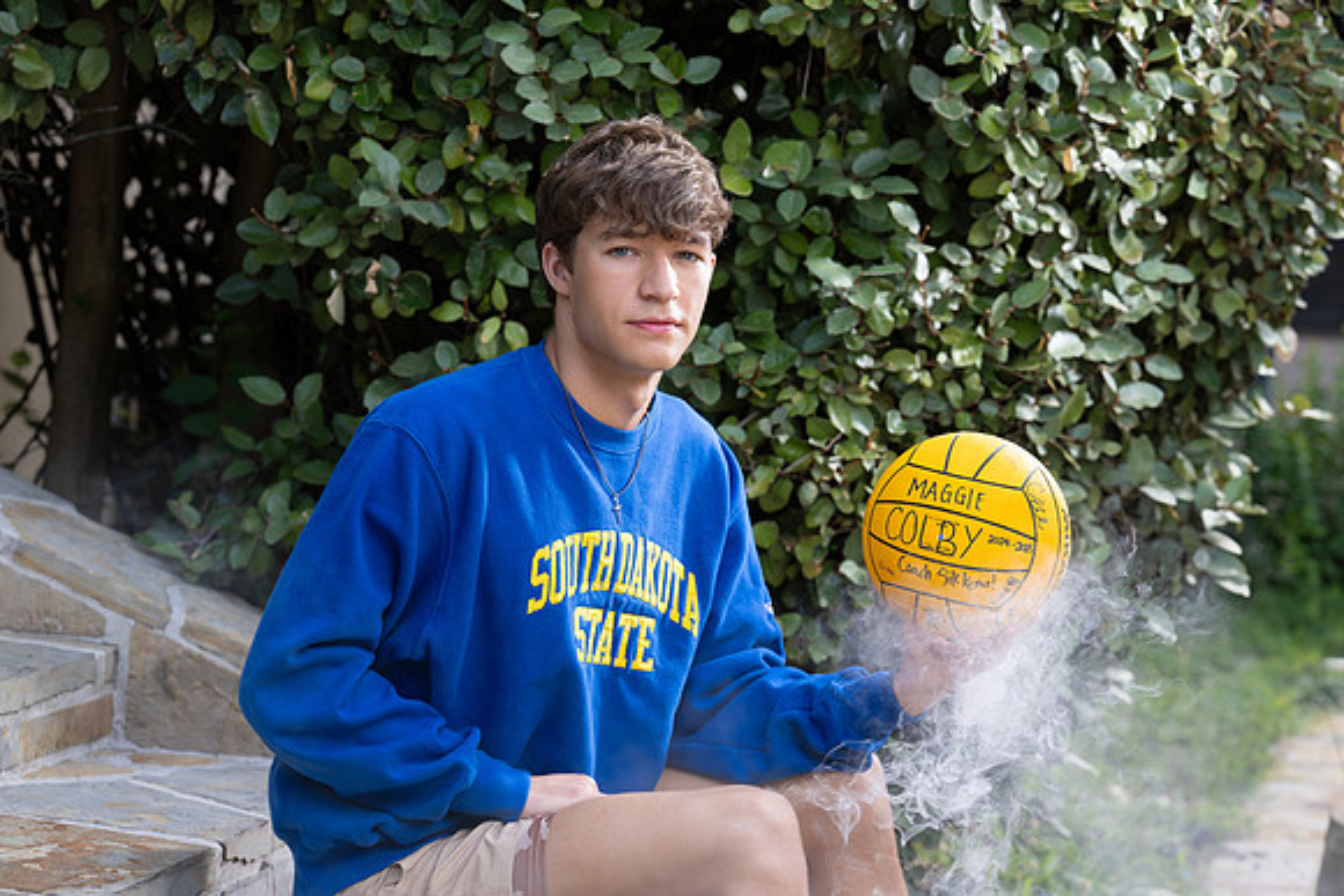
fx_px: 3547
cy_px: 448
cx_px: 672
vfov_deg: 14.4
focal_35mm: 95
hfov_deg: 21.5
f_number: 4.5
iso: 100
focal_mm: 95
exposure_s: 1/200
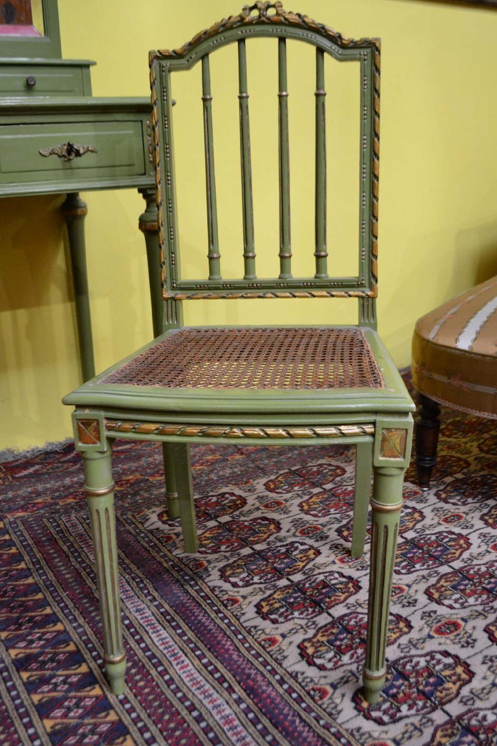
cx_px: 247
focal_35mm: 35
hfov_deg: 37.9
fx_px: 725
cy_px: 360
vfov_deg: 54.4
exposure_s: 1/60
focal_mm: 22
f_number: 3.8
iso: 1000
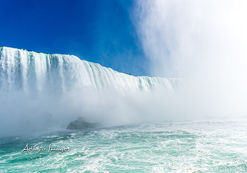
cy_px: 86
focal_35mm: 28
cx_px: 136
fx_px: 195
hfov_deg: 64.5
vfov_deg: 47.8
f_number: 5.6
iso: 100
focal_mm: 16
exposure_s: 1/2500
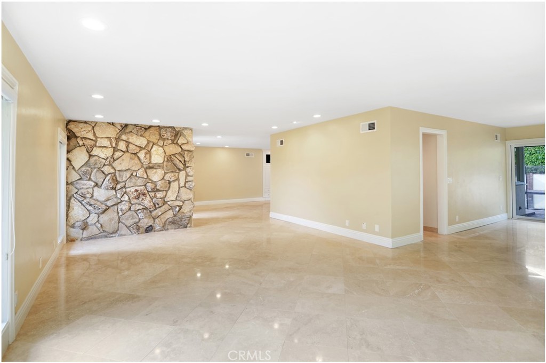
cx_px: 273
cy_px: 182
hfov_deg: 95.1
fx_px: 250
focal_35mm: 16
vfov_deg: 71.9
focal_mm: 11
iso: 100
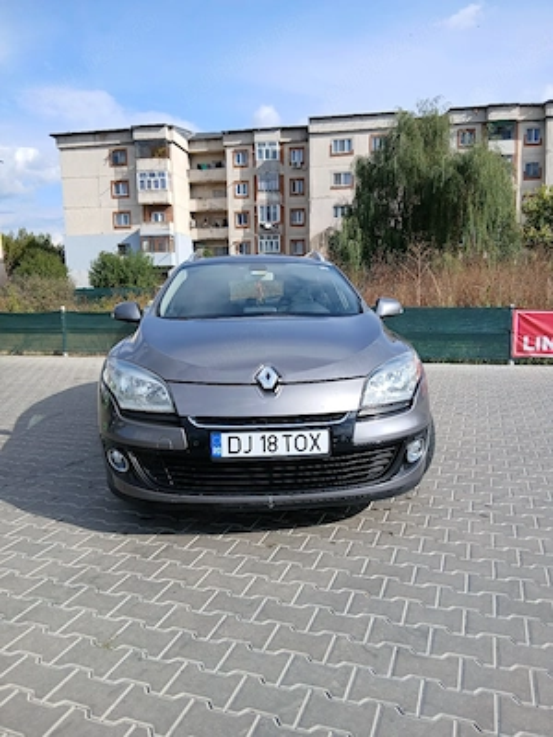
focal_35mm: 26
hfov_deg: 53.1
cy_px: 368
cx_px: 276
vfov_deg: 67.3
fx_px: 554
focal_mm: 3.98
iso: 20
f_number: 1.8
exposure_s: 1/500
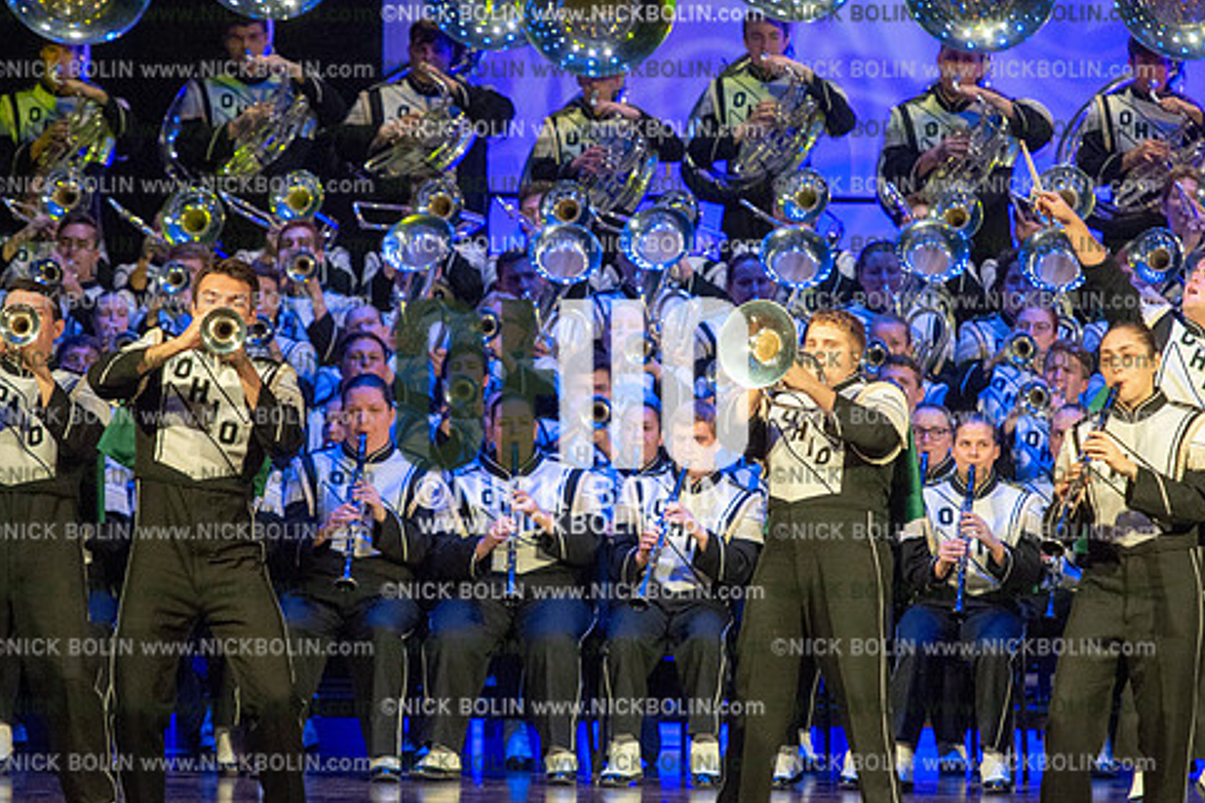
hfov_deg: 7.2
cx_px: 571
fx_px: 9639
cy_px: 416
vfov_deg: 4.8
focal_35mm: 288
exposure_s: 1/320
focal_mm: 240
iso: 8000
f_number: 5.6
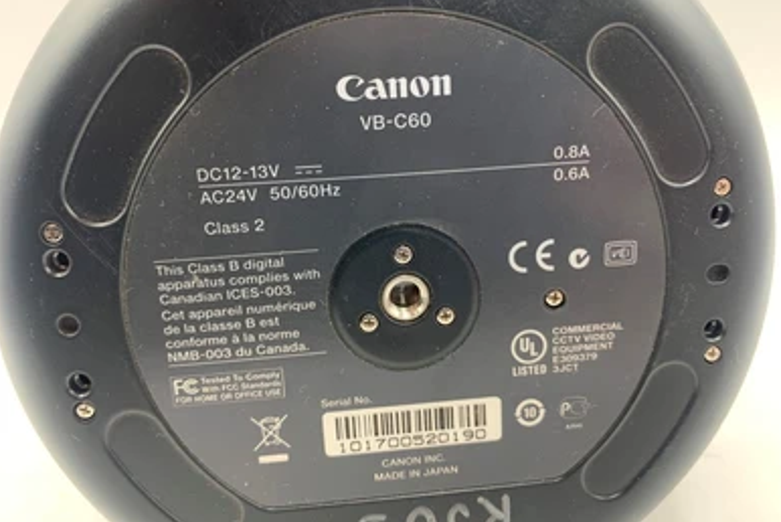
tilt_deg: -24.4
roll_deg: +4.8
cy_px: 251
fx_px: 608
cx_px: 399
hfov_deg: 65.4
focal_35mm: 28
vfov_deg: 46.5
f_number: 1.8
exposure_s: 1/121
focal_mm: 4.25
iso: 80
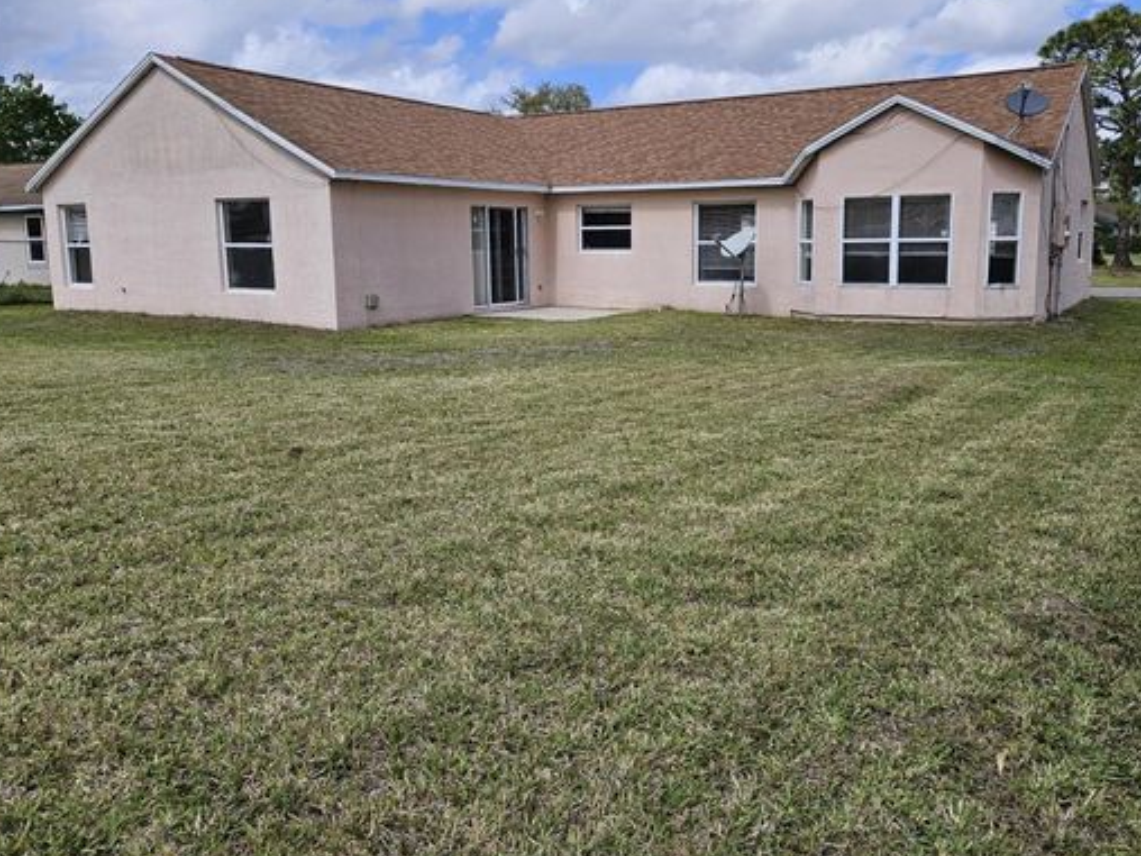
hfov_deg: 61.4
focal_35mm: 29
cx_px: 649
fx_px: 956
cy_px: 384
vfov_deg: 48.2
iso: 25
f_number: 1.8
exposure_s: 1/3067
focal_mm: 5.4
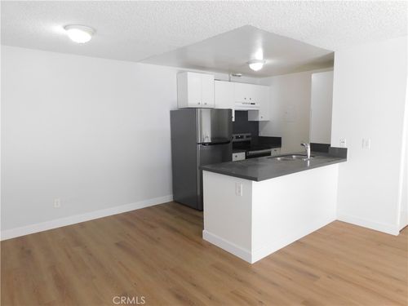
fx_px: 271
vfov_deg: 58.9
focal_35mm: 23
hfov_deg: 73.9
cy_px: 153
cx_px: 204
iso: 280
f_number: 3
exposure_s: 1/30
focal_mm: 4
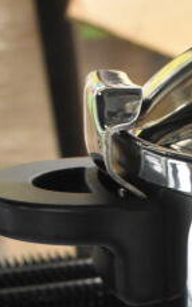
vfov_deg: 12.9
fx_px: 1332
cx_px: 389
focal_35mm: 159
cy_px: 354
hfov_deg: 7.9
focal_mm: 26
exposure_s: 1/40
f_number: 4
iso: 2800
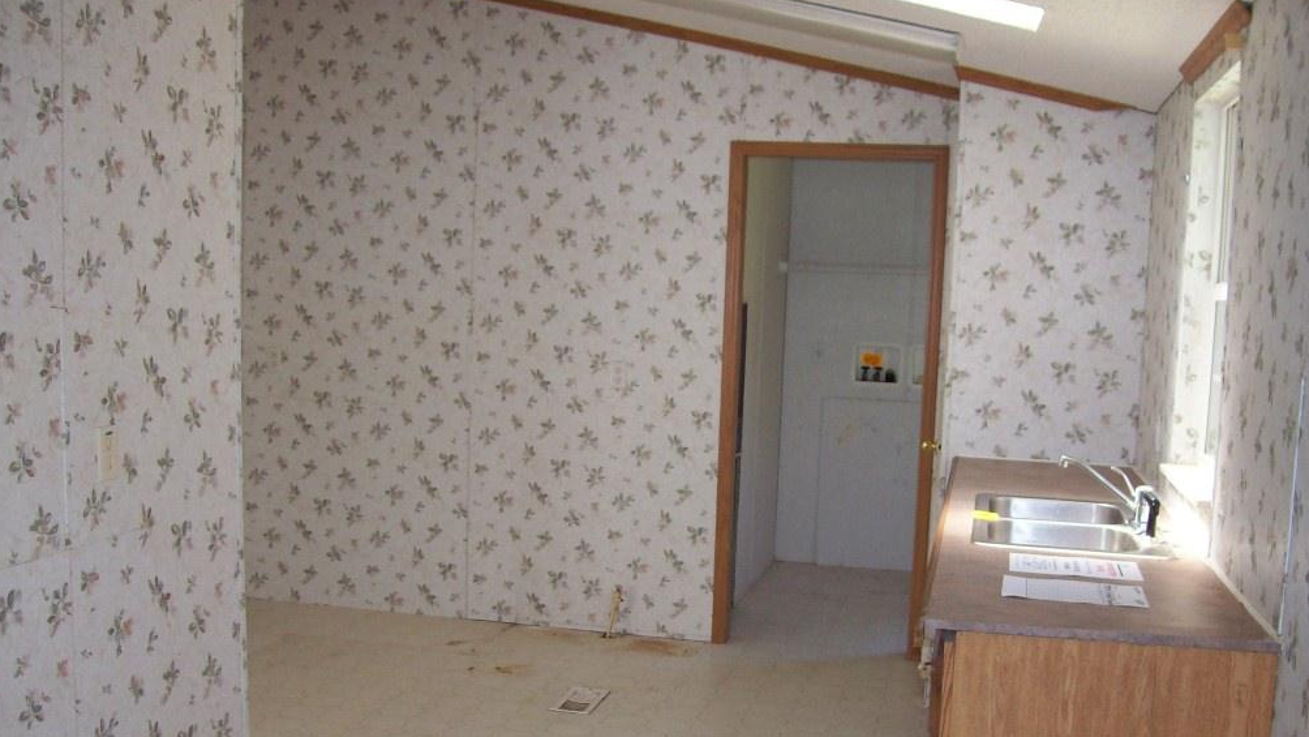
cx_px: 652
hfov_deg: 50.5
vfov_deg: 29.6
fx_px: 1389
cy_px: 468
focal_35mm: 40
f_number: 2.7
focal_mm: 6
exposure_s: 1/64
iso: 80
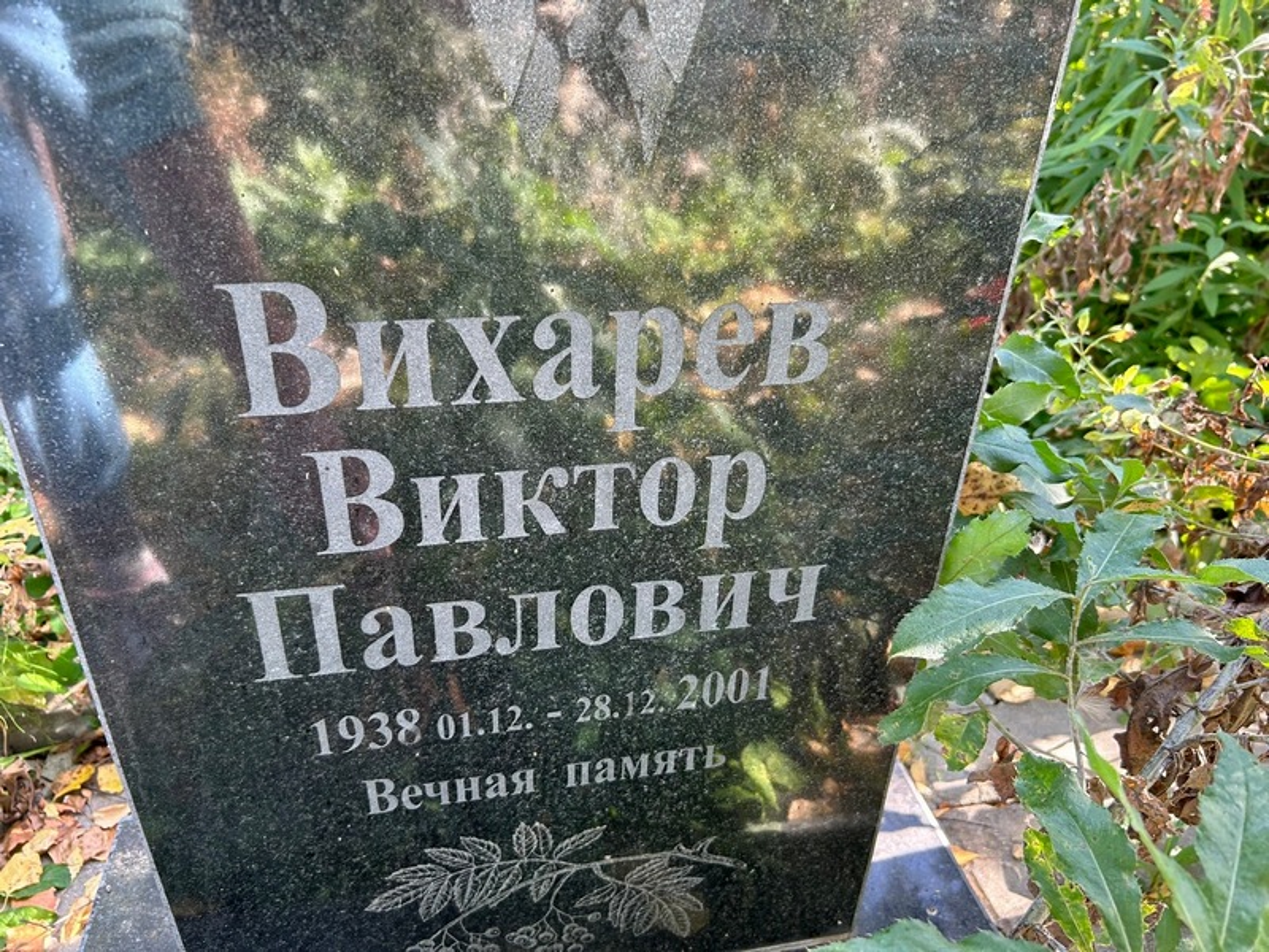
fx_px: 953
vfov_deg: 53.1
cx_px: 634
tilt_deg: -29.0
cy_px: 476
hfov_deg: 67.3
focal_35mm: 26
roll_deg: +0.8
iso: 80
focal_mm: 5.7
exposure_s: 1/121
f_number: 1.5
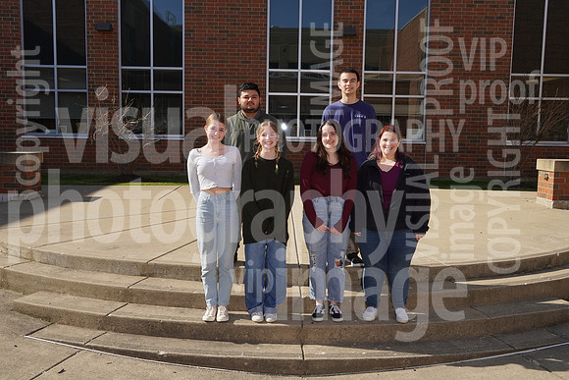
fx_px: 545
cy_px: 190
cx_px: 284
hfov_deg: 55.1
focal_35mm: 34
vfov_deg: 38.4
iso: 100
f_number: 11
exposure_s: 1/125
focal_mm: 23
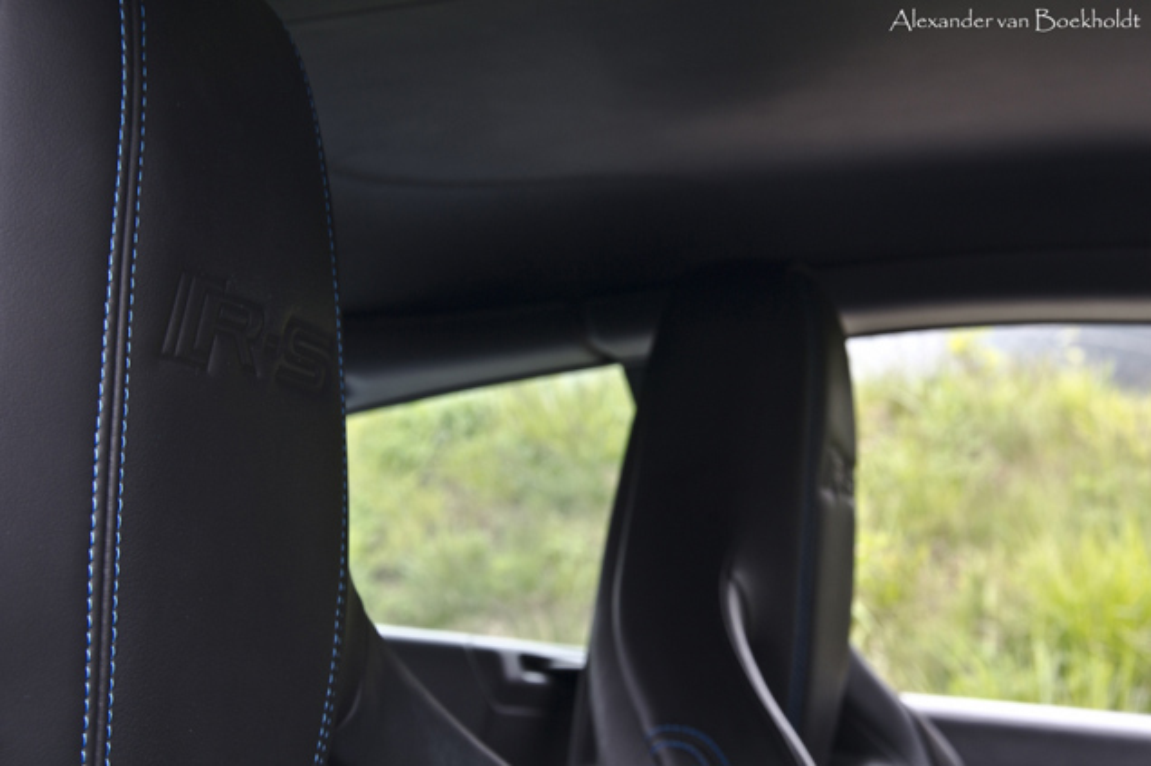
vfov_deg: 17.5
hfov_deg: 26.0
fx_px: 2492
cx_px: 576
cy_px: 383
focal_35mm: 78
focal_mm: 52
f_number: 13
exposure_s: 1/1.67
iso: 100
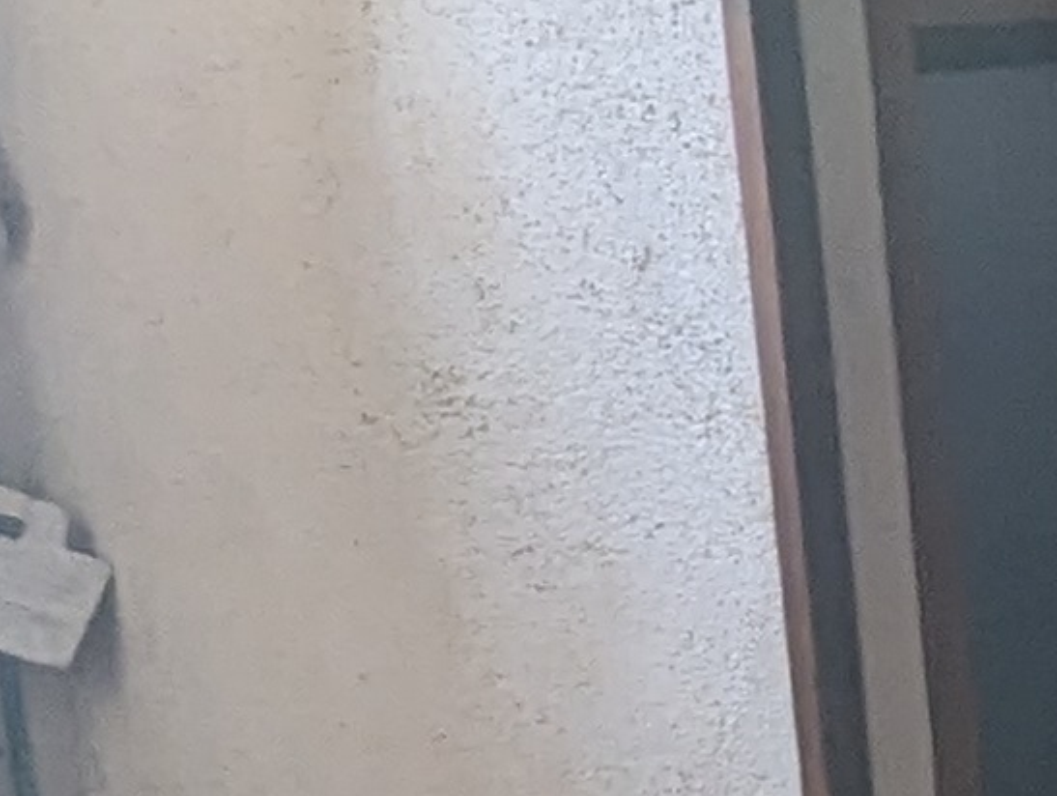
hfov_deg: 15.4
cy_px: 580
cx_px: 2226
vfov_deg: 15.2
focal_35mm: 97
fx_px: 2966
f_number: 2.2
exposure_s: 1/27.1
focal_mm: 1.95
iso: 205
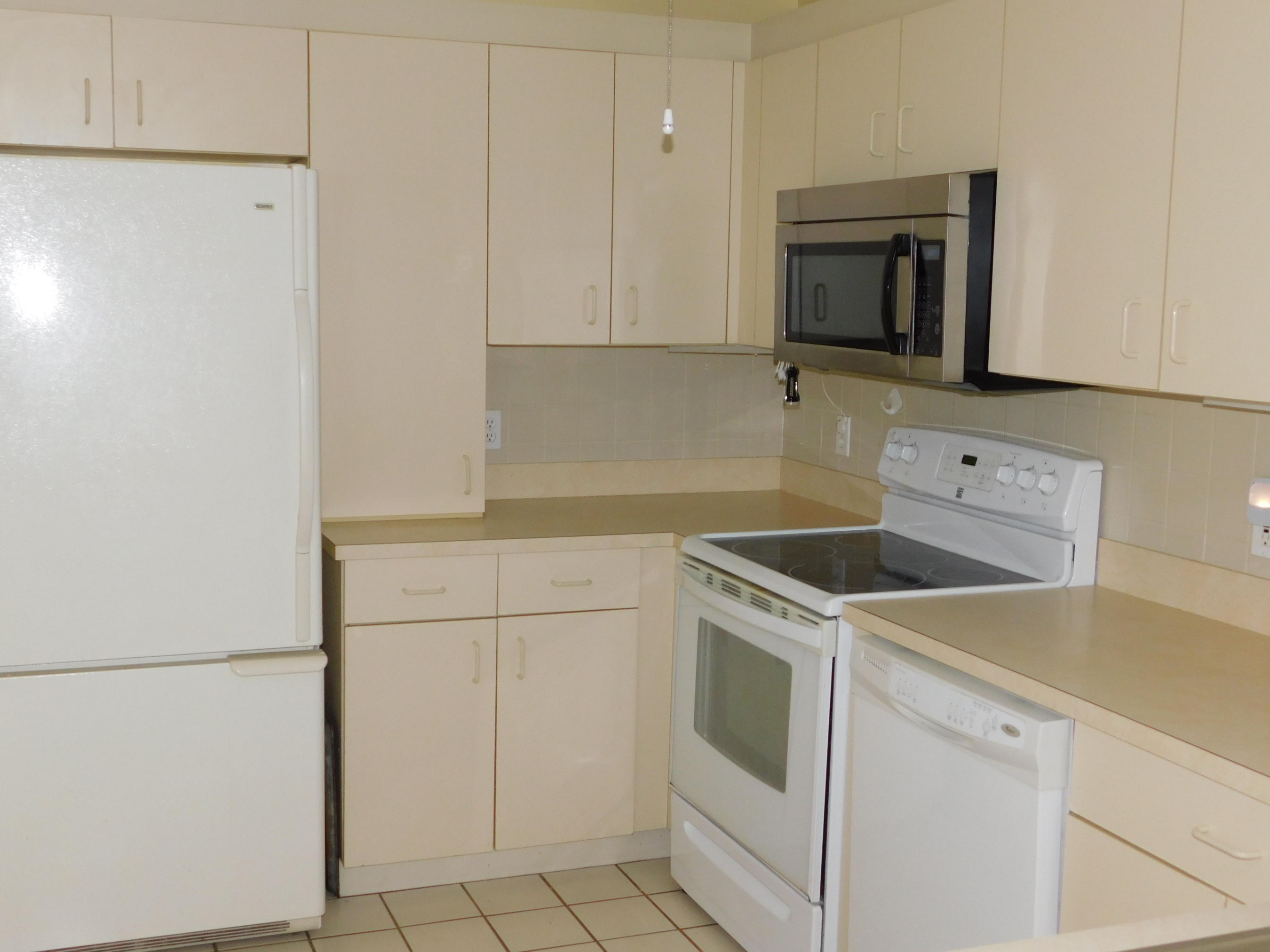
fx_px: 1468
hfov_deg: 46.8
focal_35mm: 40
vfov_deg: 36.0
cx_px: 586
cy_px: 487
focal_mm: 6.3
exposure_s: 1/30
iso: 200
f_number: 3.5
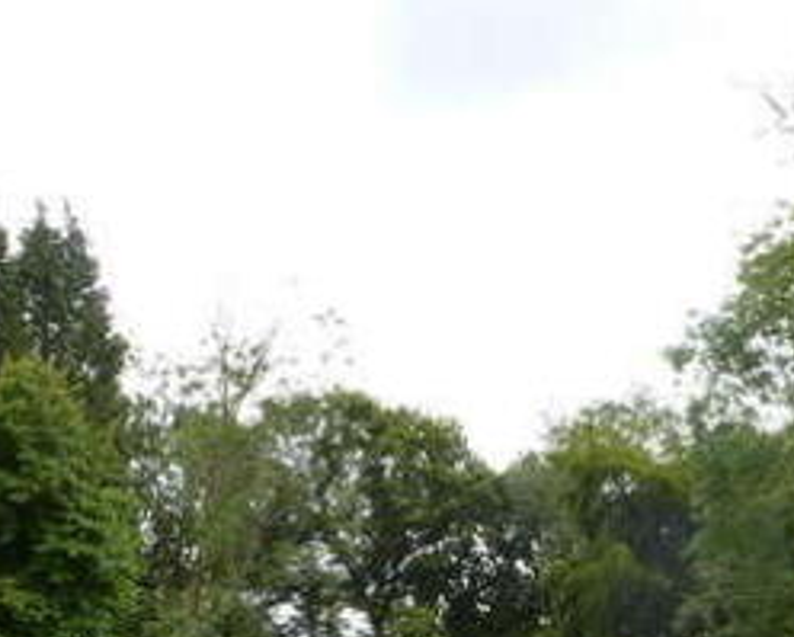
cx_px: 693
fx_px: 1294
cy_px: 639
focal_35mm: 55
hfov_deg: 32.6
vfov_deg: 26.2
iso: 100
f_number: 4
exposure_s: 1/160
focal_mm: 4.3
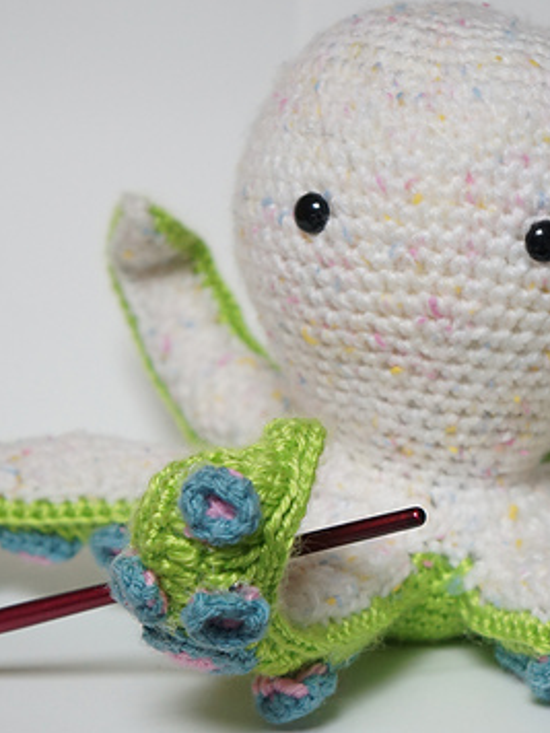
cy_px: 386
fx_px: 2137
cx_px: 375
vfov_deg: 19.5
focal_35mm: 101
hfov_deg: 14.6
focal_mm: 39
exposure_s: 1/80
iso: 800
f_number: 4.5
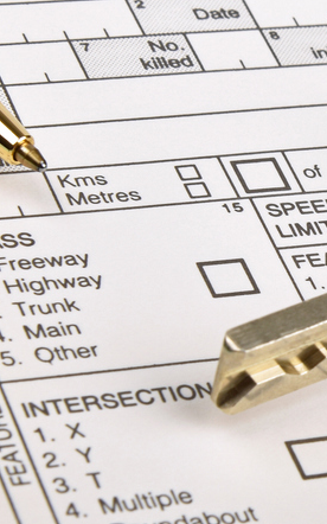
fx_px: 3402
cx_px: 507
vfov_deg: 8.8
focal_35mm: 238
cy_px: 288
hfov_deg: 5.4
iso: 100
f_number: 14
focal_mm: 55
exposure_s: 1/200
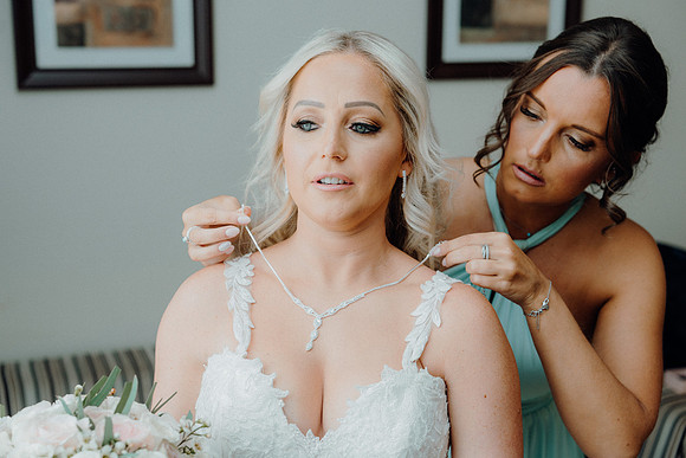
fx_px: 991
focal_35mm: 52
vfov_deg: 26.0
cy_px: 229
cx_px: 343
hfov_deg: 38.2
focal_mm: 52
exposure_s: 1/160
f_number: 3.5
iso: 250
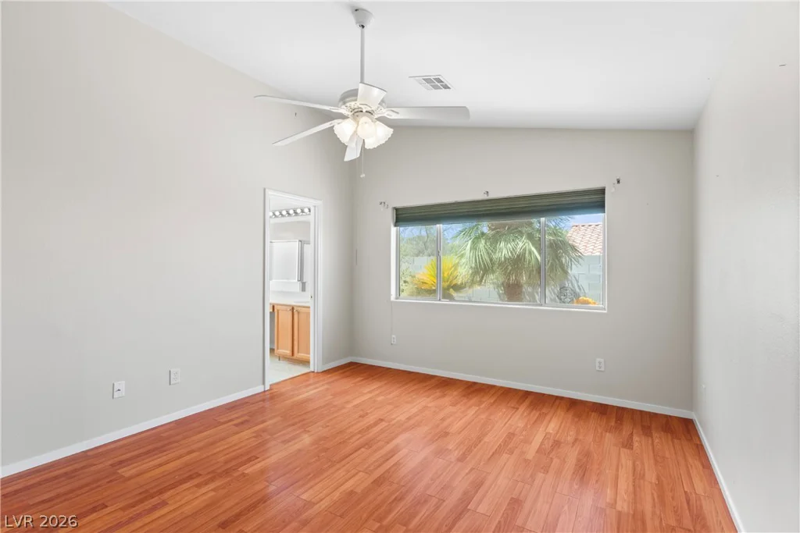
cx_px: 400
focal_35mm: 17
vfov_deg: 70.5
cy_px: 266
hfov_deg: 93.3
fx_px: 378
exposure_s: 1/1.25
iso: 400
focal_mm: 17
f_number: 8
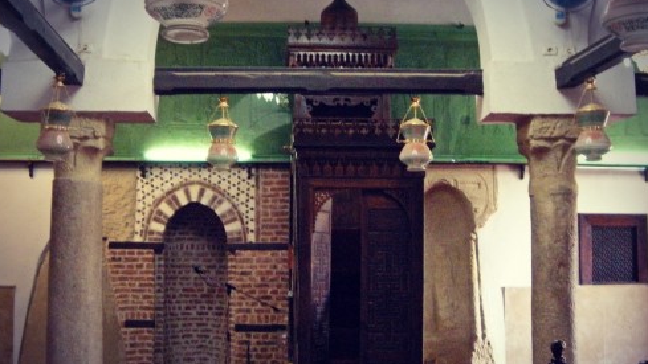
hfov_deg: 51.6
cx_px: 327
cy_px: 218
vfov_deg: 30.3
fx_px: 670
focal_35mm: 39
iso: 400
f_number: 3.8
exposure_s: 1/18.3
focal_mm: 5.9
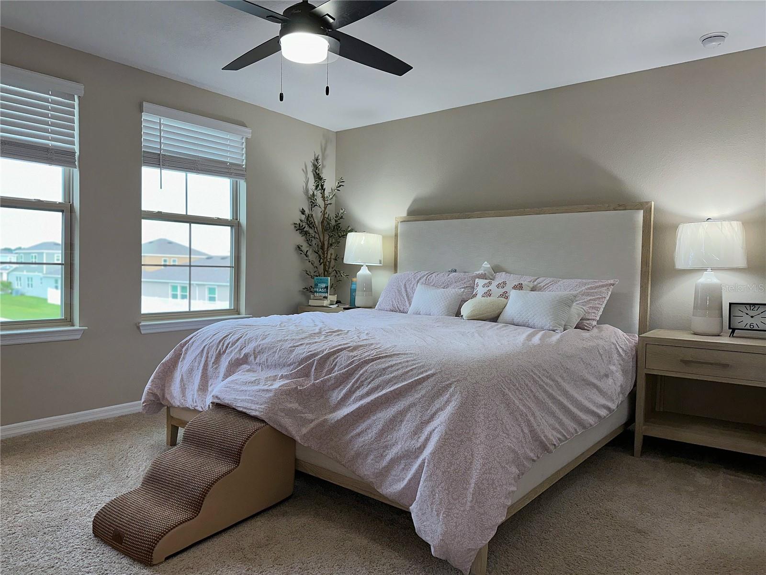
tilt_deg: -2.4
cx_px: 383
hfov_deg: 71.6
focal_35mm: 24
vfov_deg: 56.8
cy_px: 288
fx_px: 531
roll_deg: -1.1
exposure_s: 1/120
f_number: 1.78
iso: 64
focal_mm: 6.86
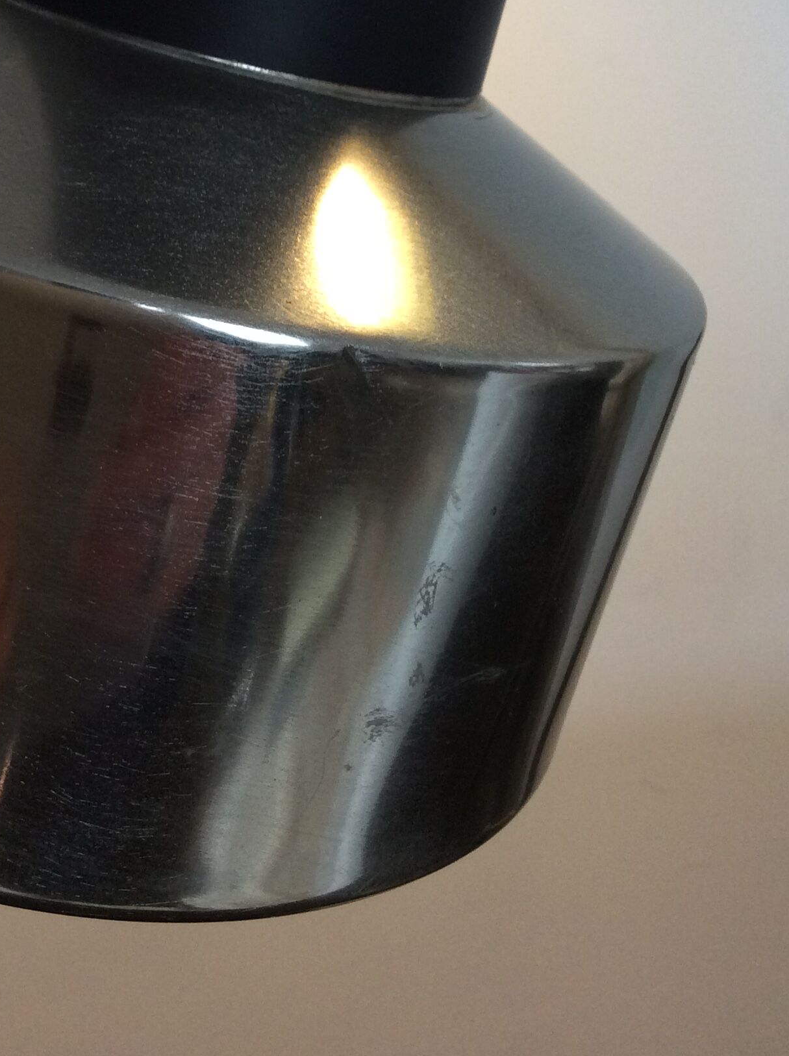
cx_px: 297
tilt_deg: -13.7
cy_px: 330
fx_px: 1554
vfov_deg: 37.0
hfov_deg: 28.4
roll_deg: +5.2
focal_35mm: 51
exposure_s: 1/25
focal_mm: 3.3
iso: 80
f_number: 2.4
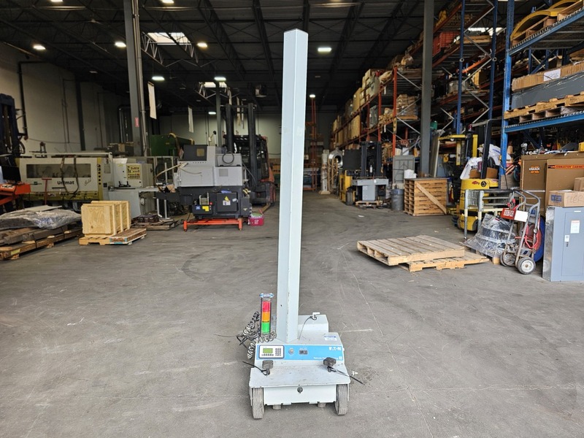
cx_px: 292
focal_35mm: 23
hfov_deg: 73.9
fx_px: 388
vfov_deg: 58.9
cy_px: 219
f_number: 1.7
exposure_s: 1/120
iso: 50
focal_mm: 6.3
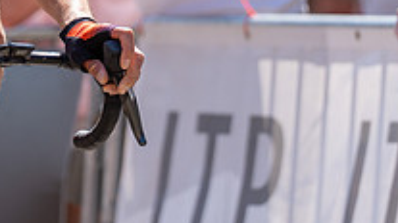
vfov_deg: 2.2
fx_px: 5915
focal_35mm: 561
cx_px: -15
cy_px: -132
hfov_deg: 3.8
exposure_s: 1/1000
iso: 200
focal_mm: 191
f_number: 3.5
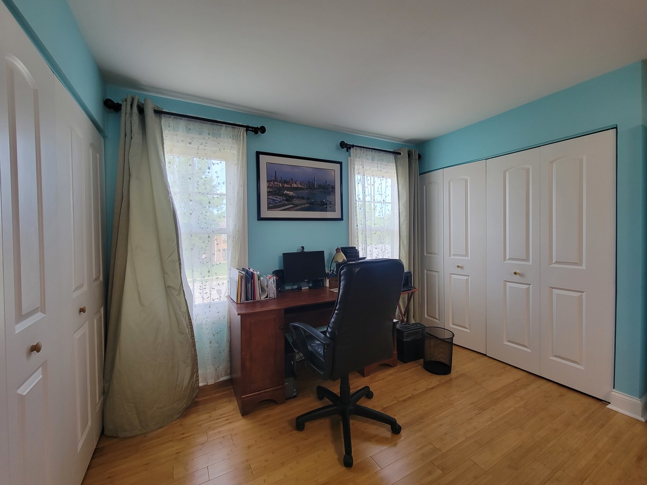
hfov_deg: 106.2
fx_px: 243
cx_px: 324
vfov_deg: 89.9
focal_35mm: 13
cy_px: 242
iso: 125
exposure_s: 1/60
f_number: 2.2
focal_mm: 2.2
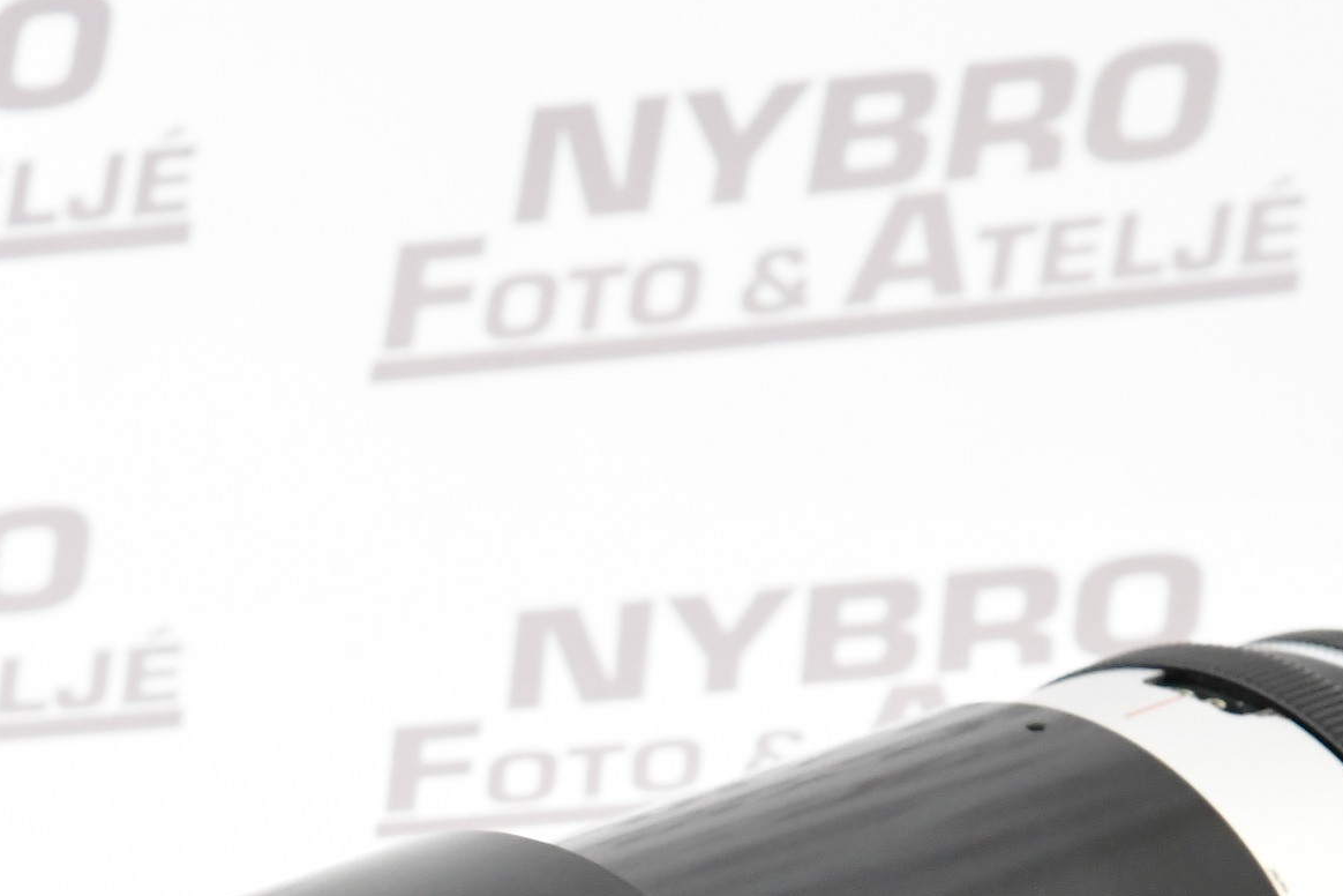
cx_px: -486
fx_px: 12571
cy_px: 1565
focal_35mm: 337
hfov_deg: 6.1
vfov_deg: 4.0
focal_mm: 95
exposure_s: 1/200
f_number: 13
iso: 3200
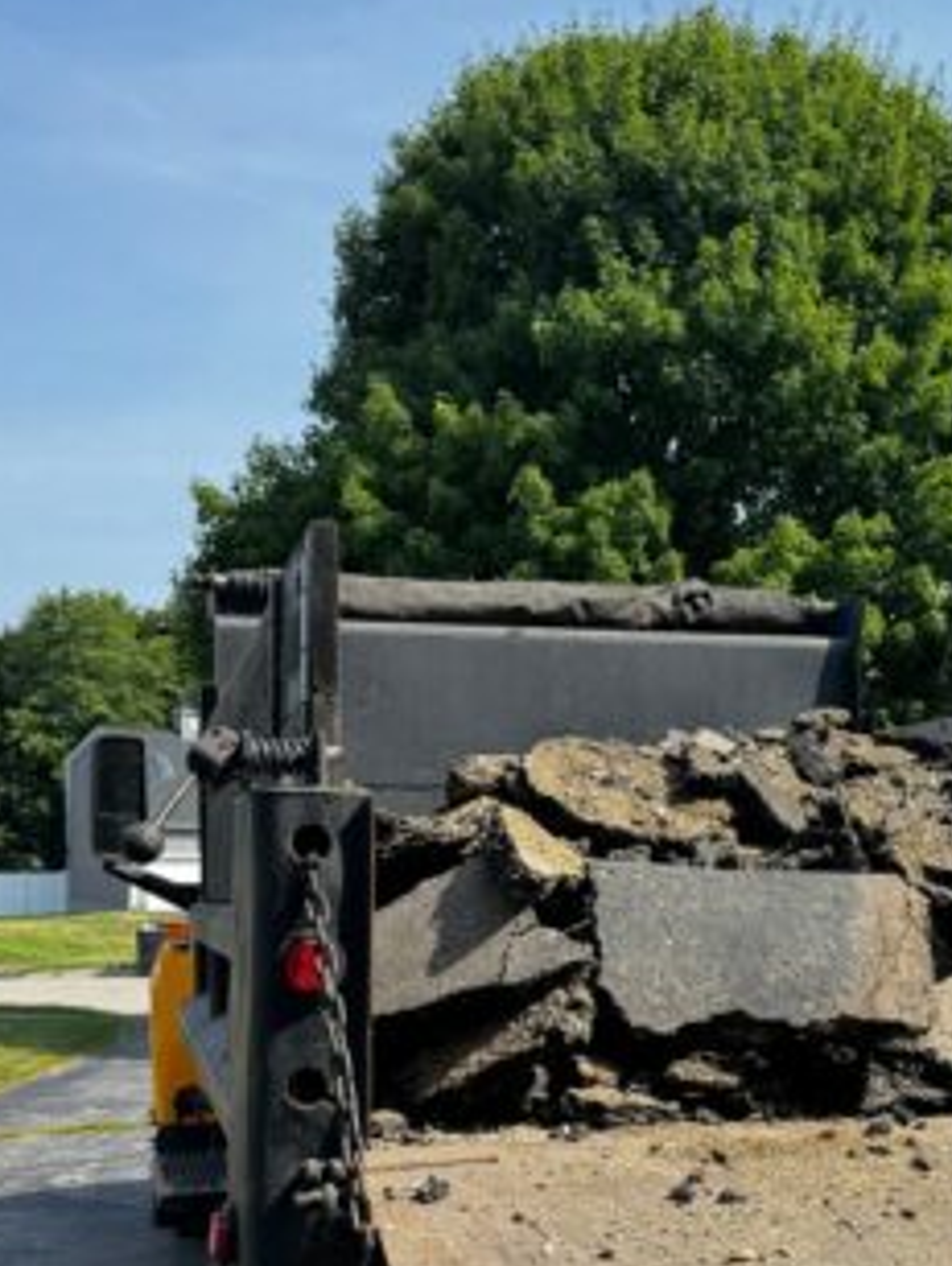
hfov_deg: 33.1
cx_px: 690
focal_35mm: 43
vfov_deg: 43.1
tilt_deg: -1.7
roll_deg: -0.5
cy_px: 858
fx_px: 1573
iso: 80
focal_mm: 6.76
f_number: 1.78
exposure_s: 1/2833
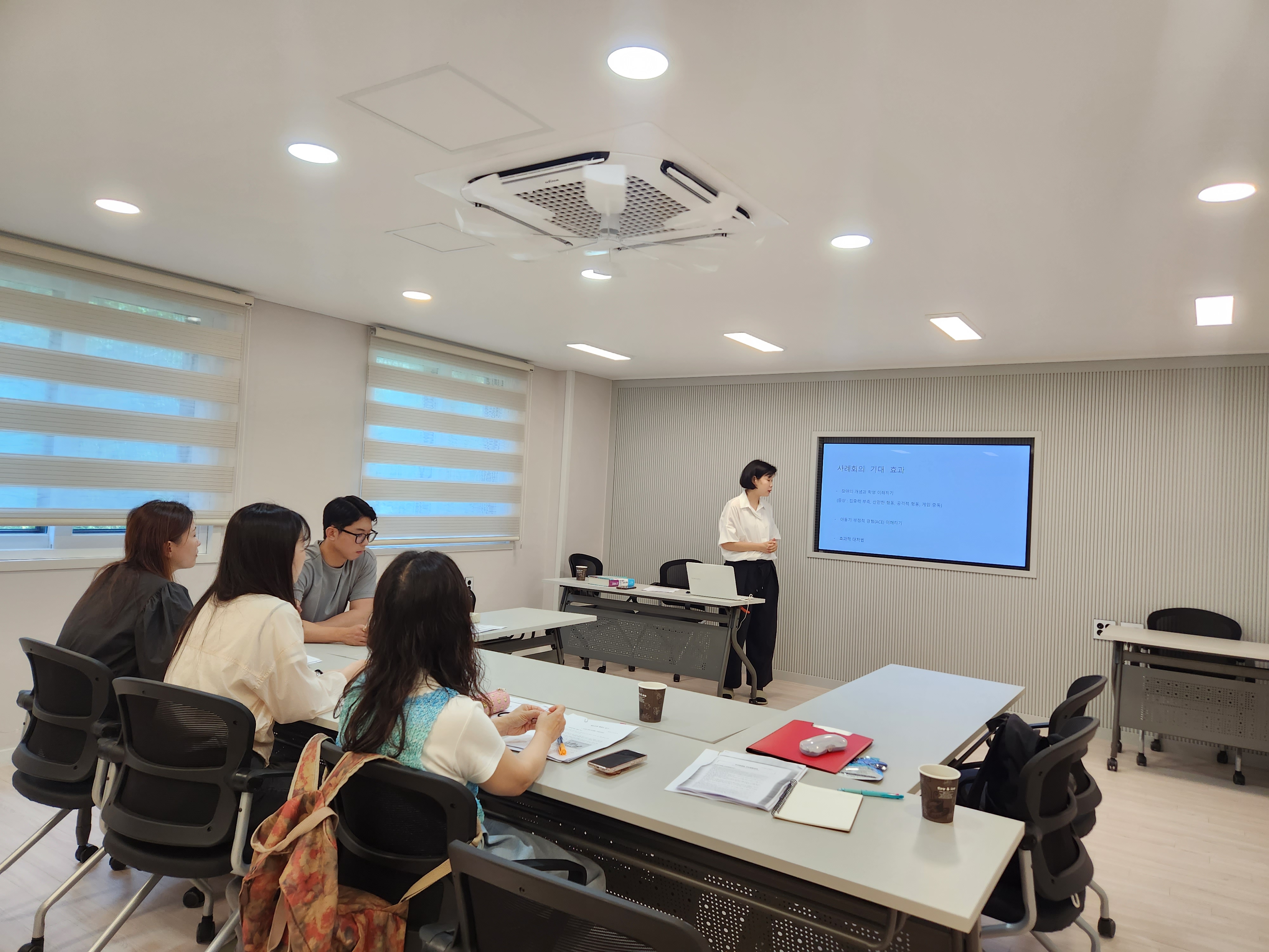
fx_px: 843
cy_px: 476
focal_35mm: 23
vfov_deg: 58.9
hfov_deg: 73.9
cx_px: 634
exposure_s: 1/180
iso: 160
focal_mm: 5.4
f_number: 1.8
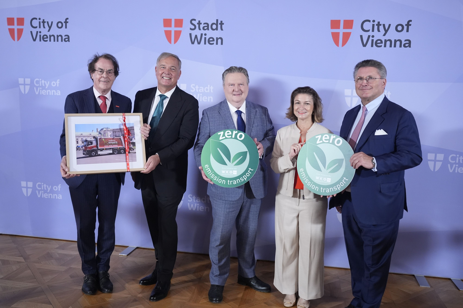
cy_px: 154
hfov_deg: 57.2
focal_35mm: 33
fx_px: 424
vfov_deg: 40.0
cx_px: 232
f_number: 2.8
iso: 3200
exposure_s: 1/320
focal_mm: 33
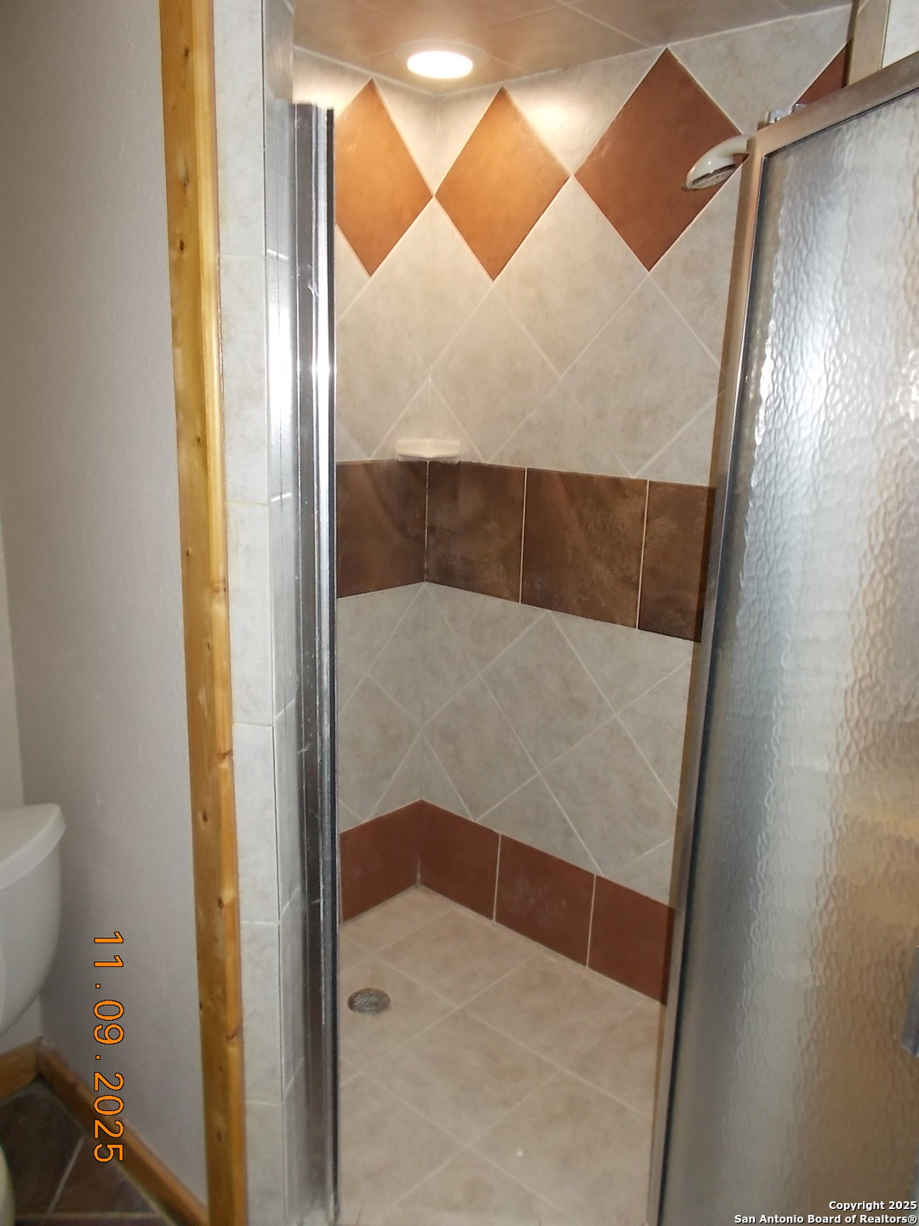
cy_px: 613
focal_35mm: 26
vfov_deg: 67.3
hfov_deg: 53.1
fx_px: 920
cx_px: 460
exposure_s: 1/25
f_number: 3.2
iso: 200
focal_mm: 4.6
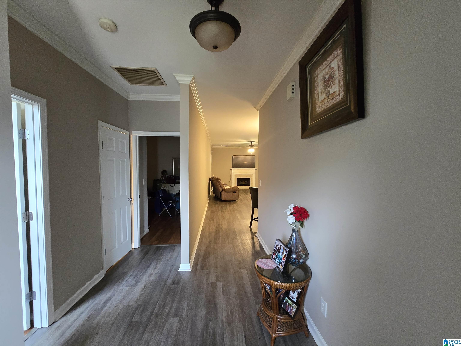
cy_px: 173
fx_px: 173
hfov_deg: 106.2
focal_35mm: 13
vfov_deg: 89.9
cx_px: 230
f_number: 2.2
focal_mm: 2.2
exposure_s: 1/60
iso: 640
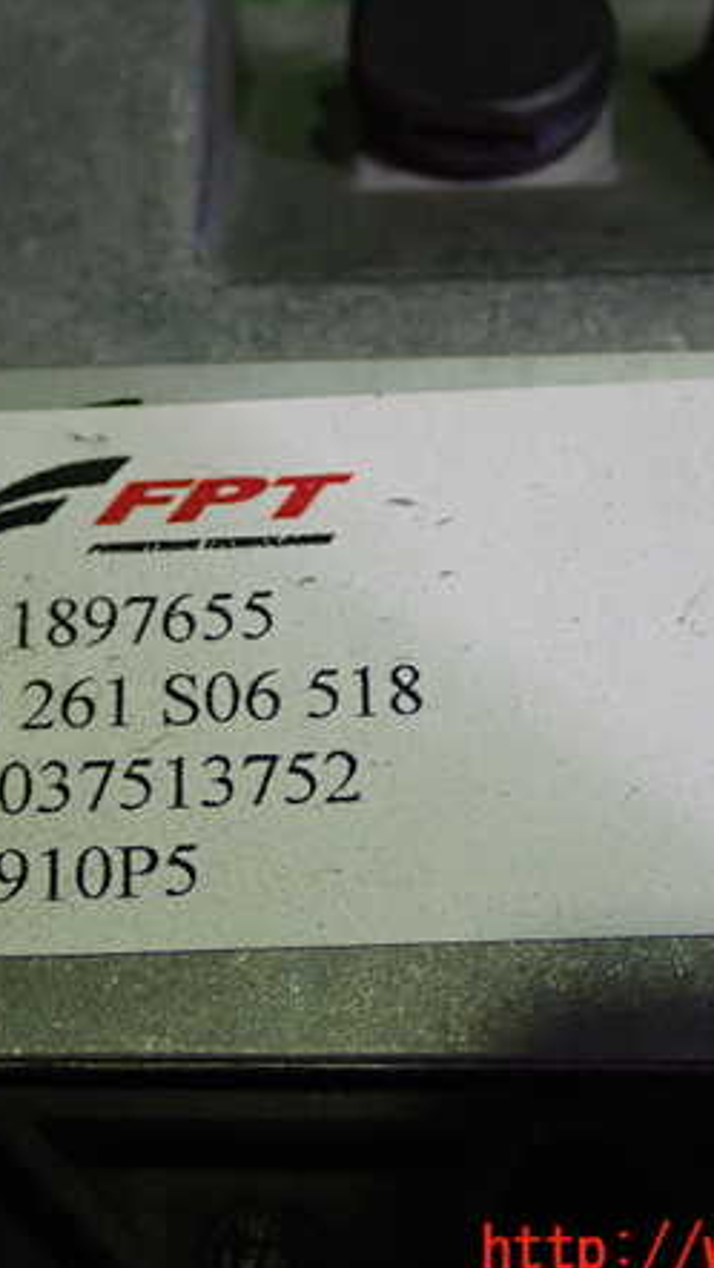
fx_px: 2185
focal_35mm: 65
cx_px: 270
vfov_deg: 32.3
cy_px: 643
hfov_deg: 18.5
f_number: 2.9
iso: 320
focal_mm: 7.84
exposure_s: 1/40
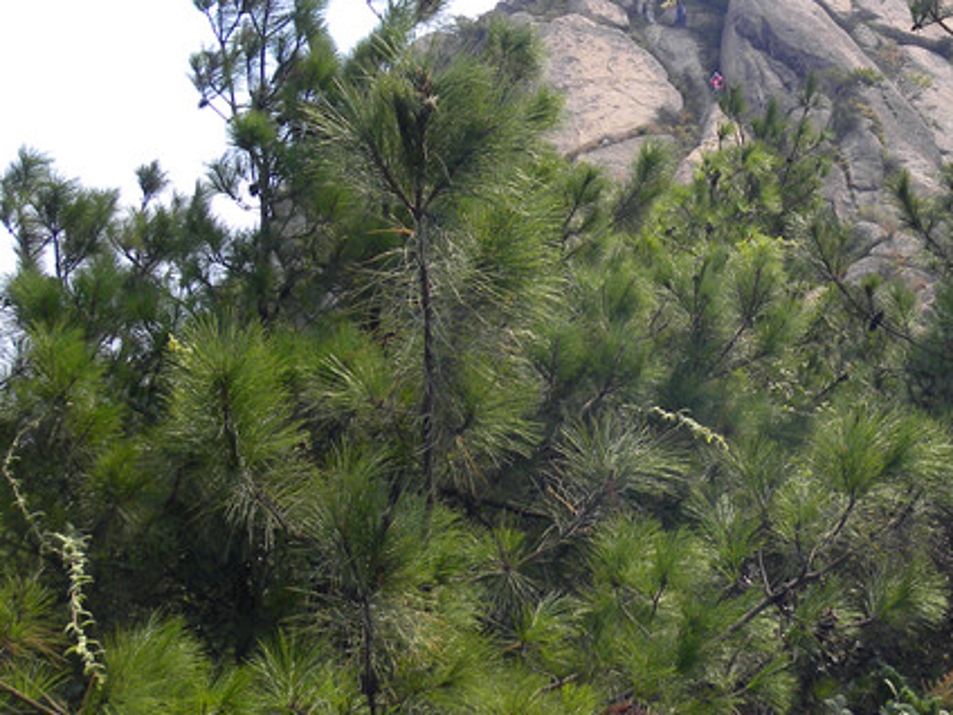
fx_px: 1349
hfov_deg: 37.9
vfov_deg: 29.0
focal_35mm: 49
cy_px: 139
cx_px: 721
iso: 64
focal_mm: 4.6
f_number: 4.5
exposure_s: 1/238
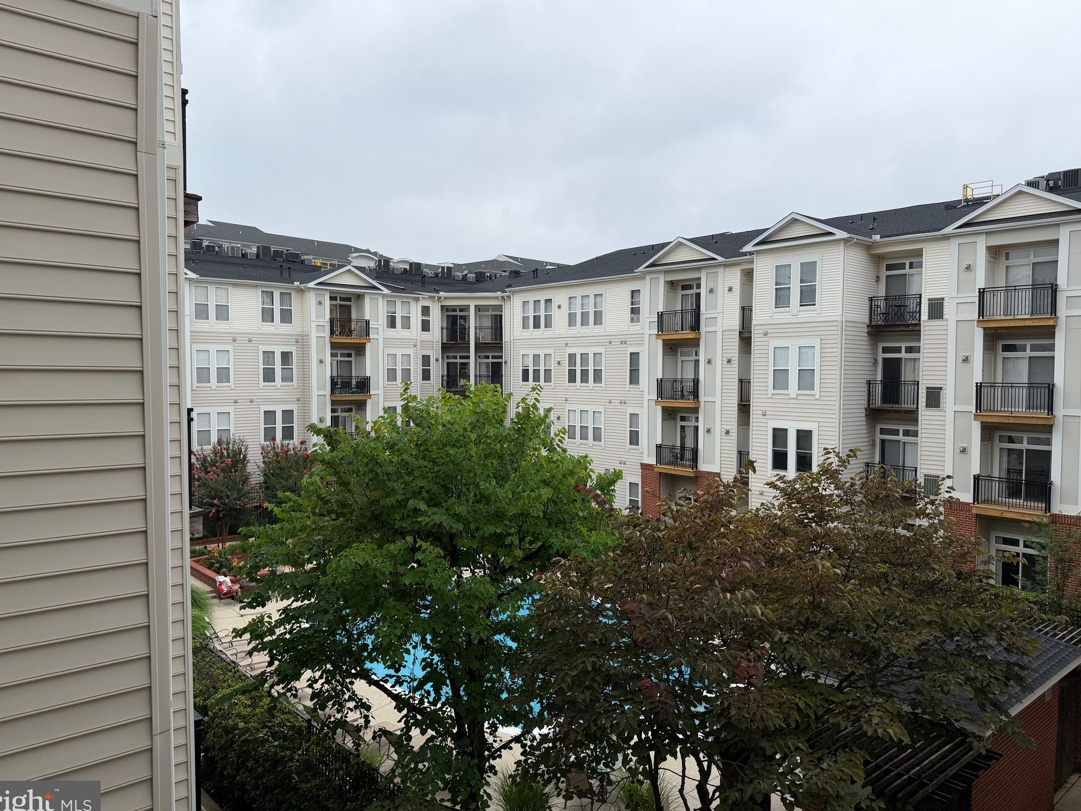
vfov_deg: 54.9
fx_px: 781
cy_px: 404
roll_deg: -0.1
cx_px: 526
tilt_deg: -1.6
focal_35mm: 25
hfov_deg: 69.4
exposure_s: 1/3953
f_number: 1.78
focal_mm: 6.76
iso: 80
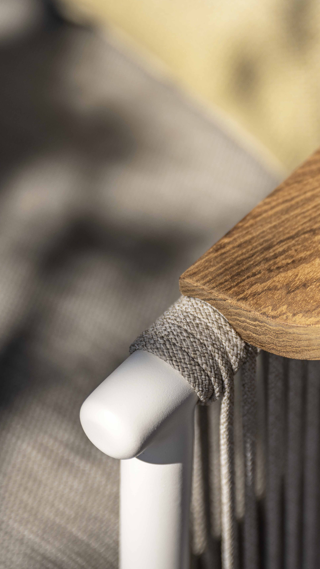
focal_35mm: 85
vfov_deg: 25.0
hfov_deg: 14.1
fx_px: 1282
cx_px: 264
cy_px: 286
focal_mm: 57
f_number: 2.8
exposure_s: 1/4000
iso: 100
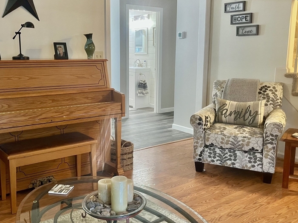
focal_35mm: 38
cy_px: 105
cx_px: 139
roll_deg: -0.3
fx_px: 327
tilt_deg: -9.5
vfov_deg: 37.7
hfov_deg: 49.0
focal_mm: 5.1
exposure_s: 1/60
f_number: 1.6
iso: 320
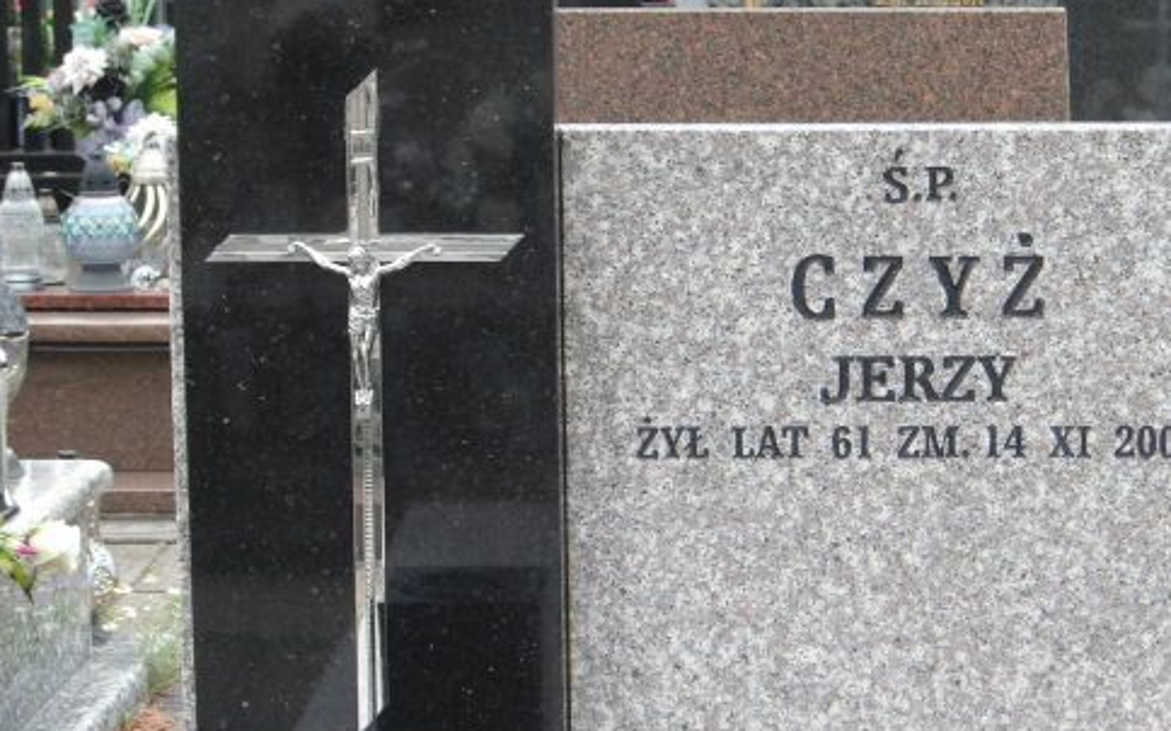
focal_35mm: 122
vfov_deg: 10.7
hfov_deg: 17.1
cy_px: 528
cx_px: 752
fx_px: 3892
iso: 109
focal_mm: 15.6
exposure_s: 1/60
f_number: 5.6
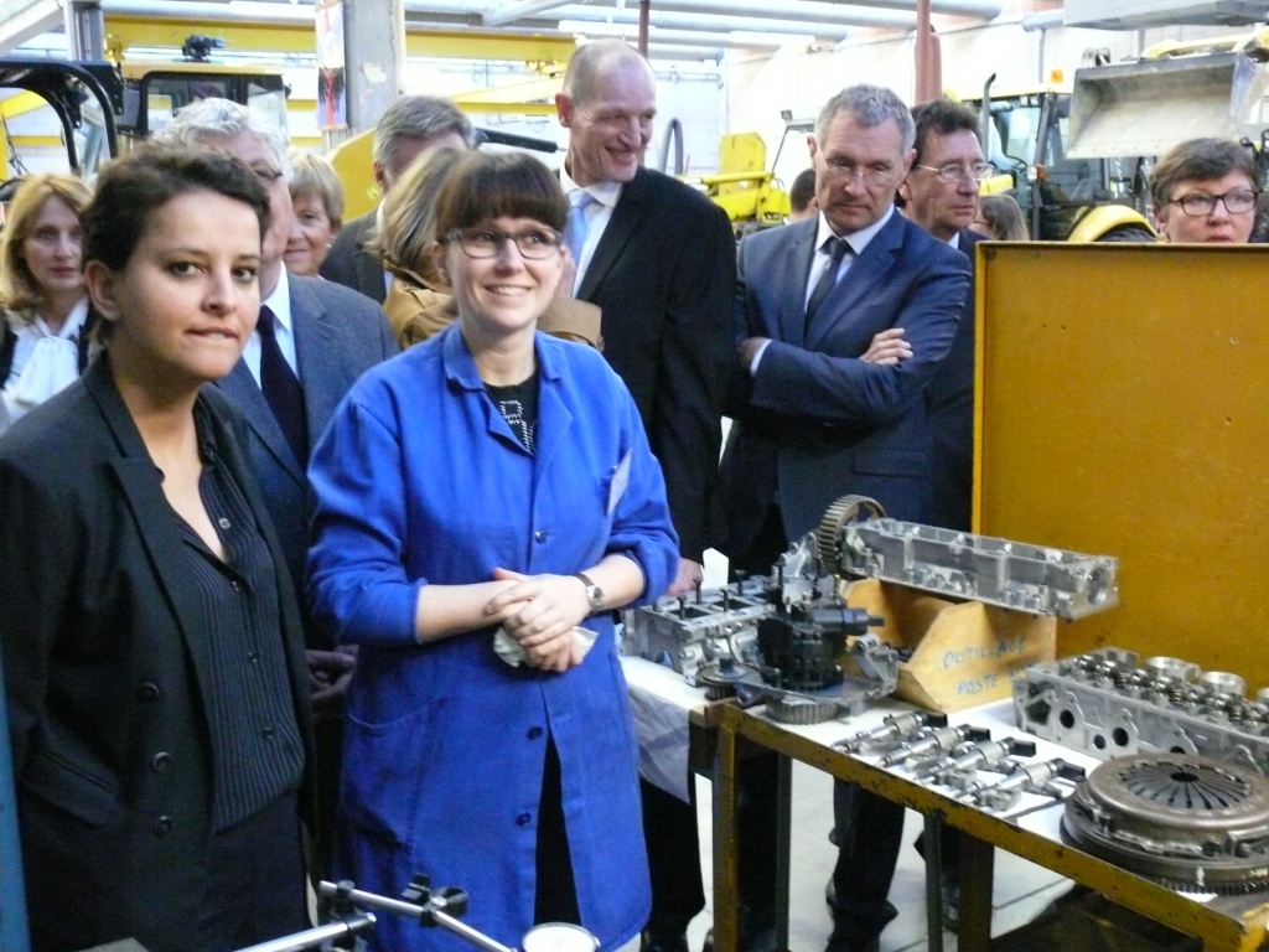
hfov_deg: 47.9
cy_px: 476
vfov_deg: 36.8
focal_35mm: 39
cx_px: 634
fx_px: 1430
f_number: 2.8
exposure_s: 1/25
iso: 800
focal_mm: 8.3
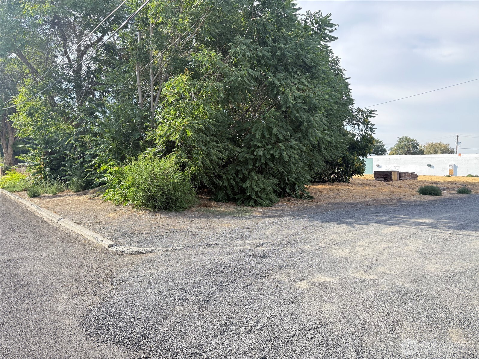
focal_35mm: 24
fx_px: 332
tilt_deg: -0.6
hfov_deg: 71.6
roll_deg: -0.9
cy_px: 180
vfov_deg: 56.8
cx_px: 240
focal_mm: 6.76
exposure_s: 1/1271
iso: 100
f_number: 1.78
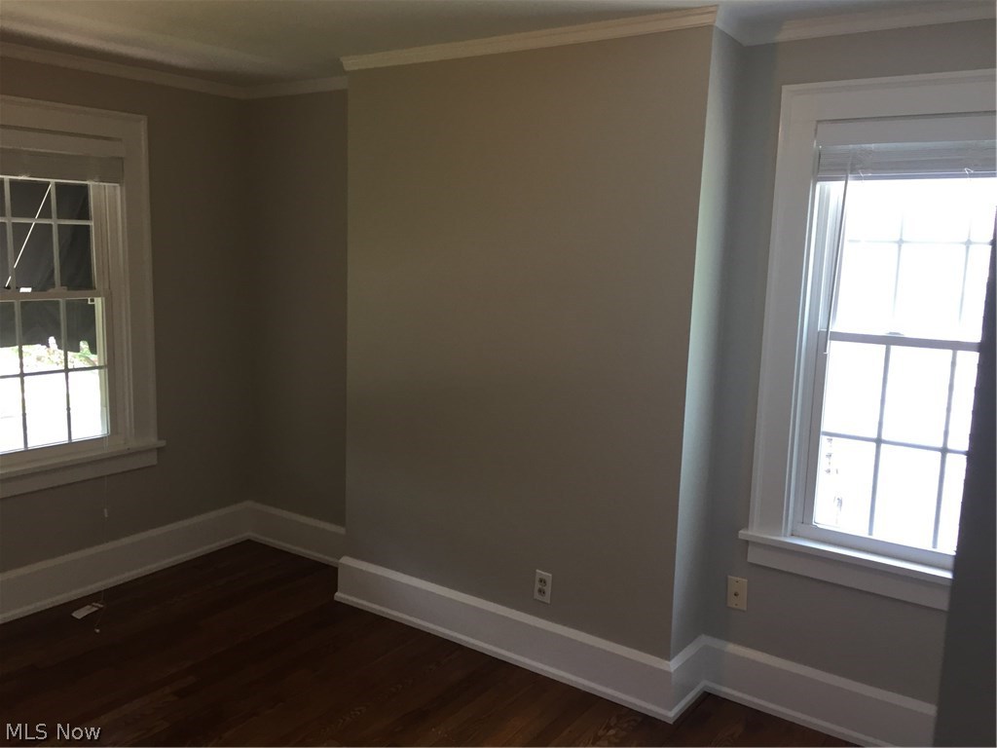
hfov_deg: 61.7
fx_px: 835
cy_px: 374
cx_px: 498
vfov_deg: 48.2
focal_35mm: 29
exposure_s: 1/30
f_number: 2.2
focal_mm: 4.15
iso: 50
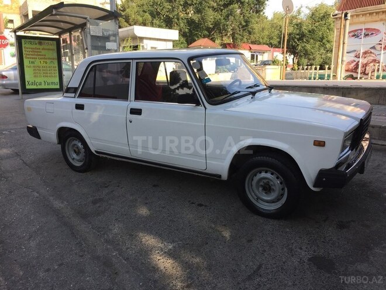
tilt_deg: -11.8
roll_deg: -1.2
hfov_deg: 61.7
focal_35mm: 29
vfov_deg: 48.2
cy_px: 145
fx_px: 323
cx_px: 193
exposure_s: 1/557
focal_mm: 4.15
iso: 32
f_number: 2.2
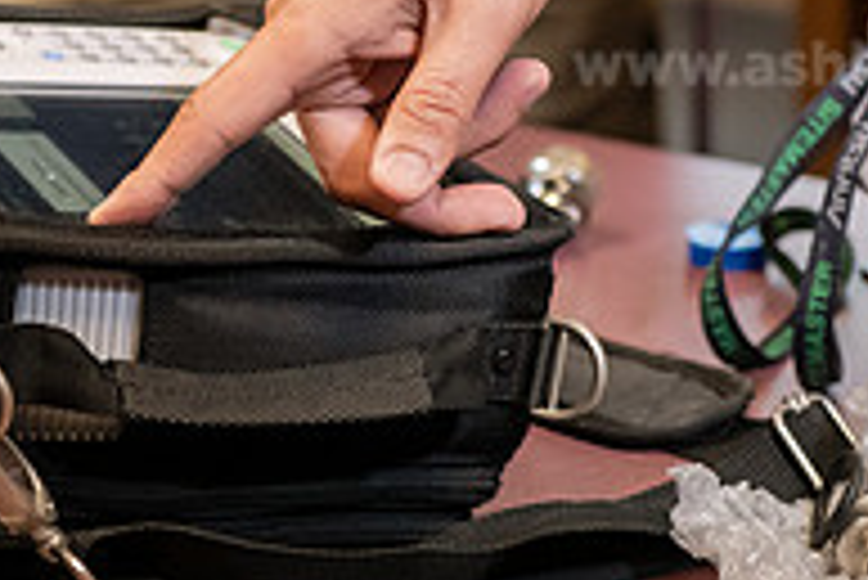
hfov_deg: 9.8
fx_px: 5067
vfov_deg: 6.5
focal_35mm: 210
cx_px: 369
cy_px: 160
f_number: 3.5
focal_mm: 70
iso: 1600
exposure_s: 1/200
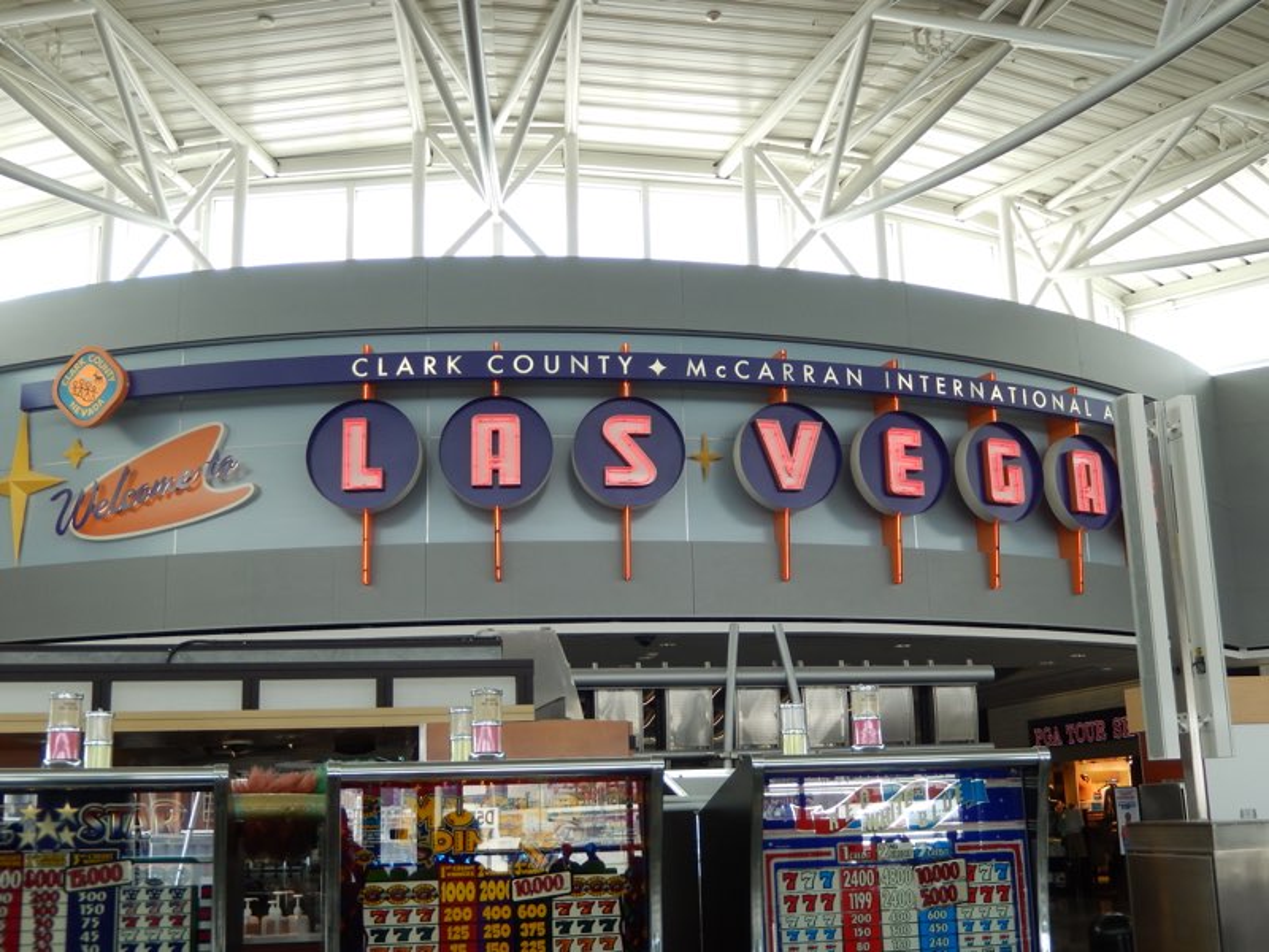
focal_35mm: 41
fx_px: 1503
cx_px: 634
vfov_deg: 35.1
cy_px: 476
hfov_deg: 45.8
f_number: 4.2
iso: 125
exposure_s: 1/60
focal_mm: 7.3
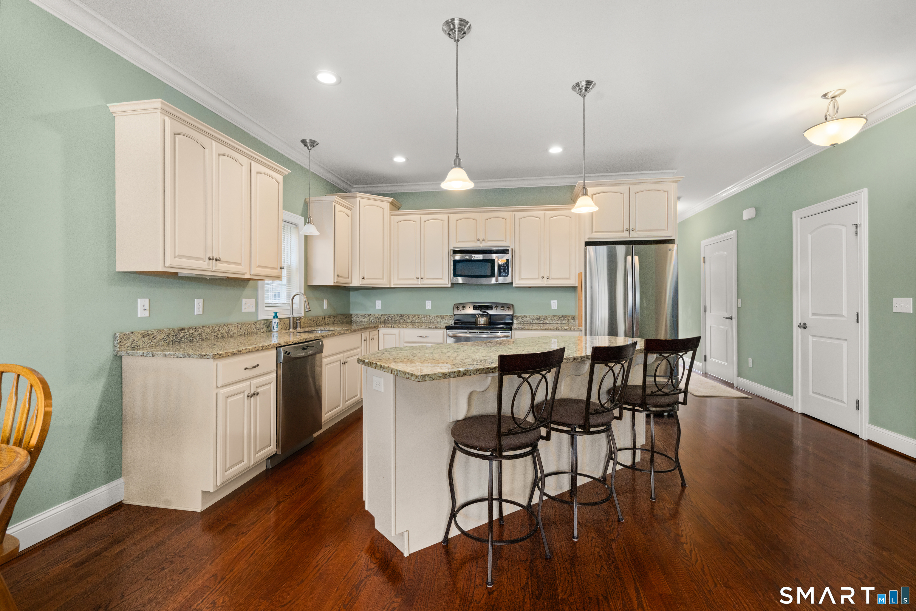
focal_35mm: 16
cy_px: 306
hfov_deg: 96.7
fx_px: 407
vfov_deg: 73.7
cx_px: 458
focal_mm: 16
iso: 8000
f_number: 9
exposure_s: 1/125
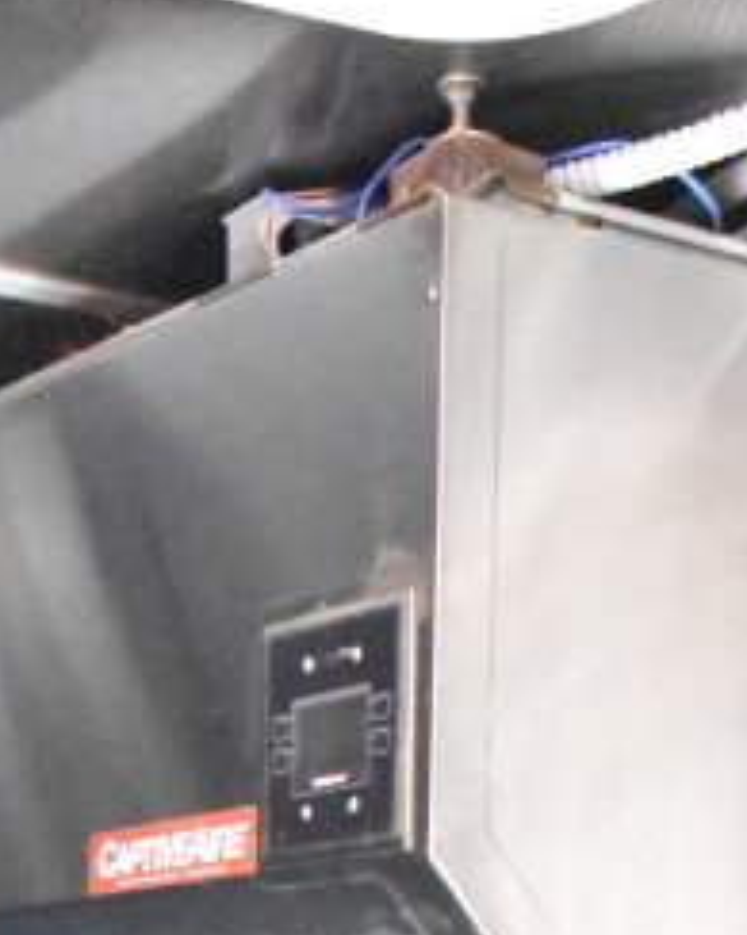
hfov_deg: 15.9
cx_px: 23
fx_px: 2627
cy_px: 1542
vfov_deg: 17.4
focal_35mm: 95
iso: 22800
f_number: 3.5
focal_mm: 18
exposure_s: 1/30
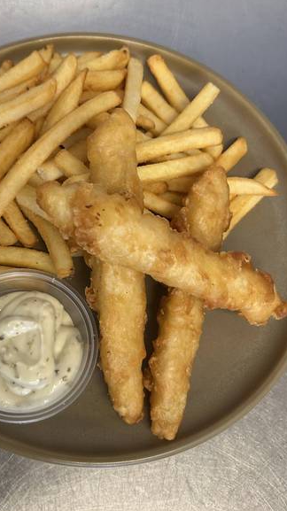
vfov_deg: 55.3
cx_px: 89
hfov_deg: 32.4
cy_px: 248
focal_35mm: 36
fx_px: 488
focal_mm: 5.7
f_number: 1.5
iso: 125
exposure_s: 1/50
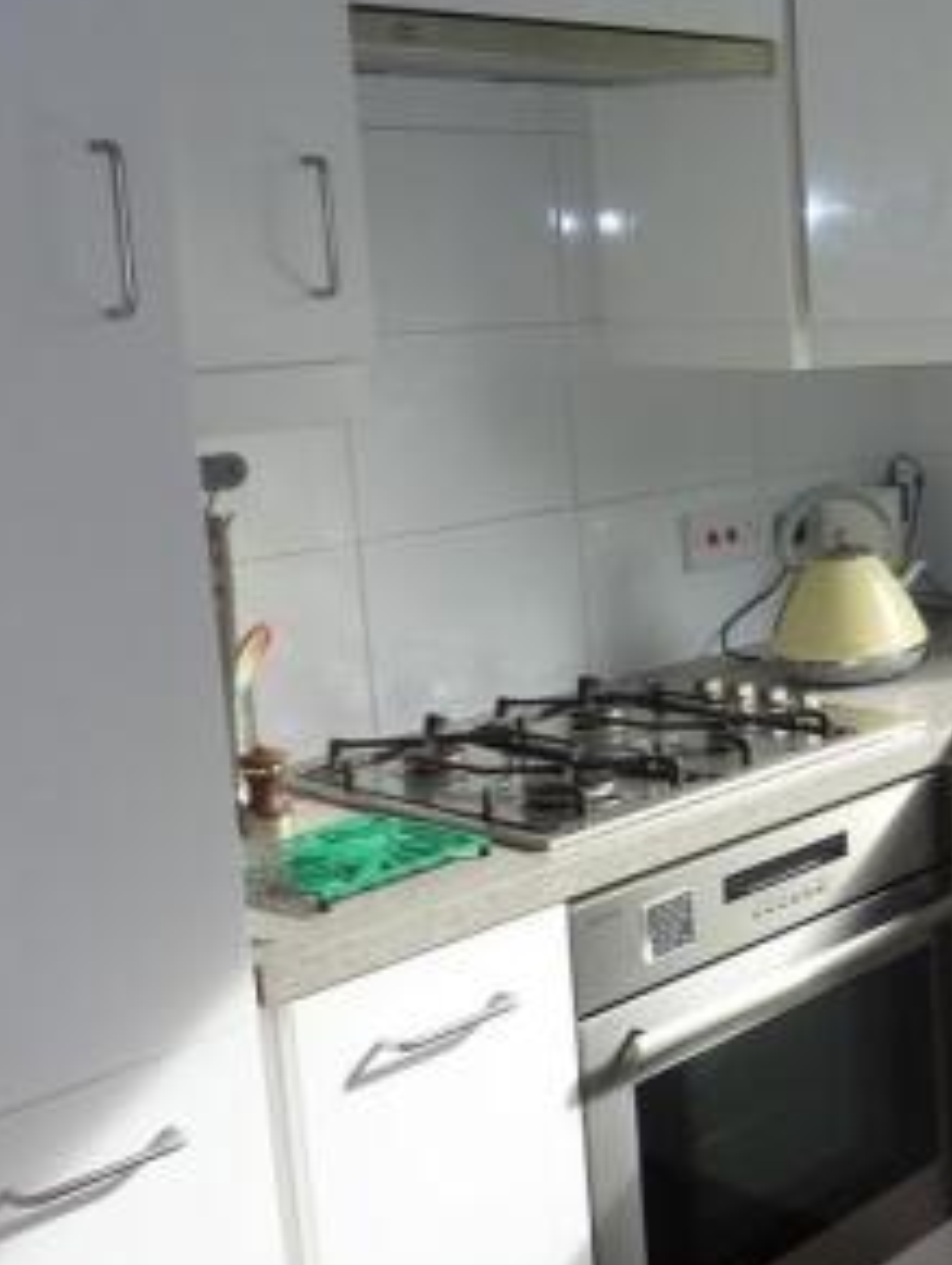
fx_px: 1829
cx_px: 1219
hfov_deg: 25.4
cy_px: 533
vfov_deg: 38.0
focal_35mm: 50
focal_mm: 4.1
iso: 100
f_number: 3.3
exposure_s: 1/60
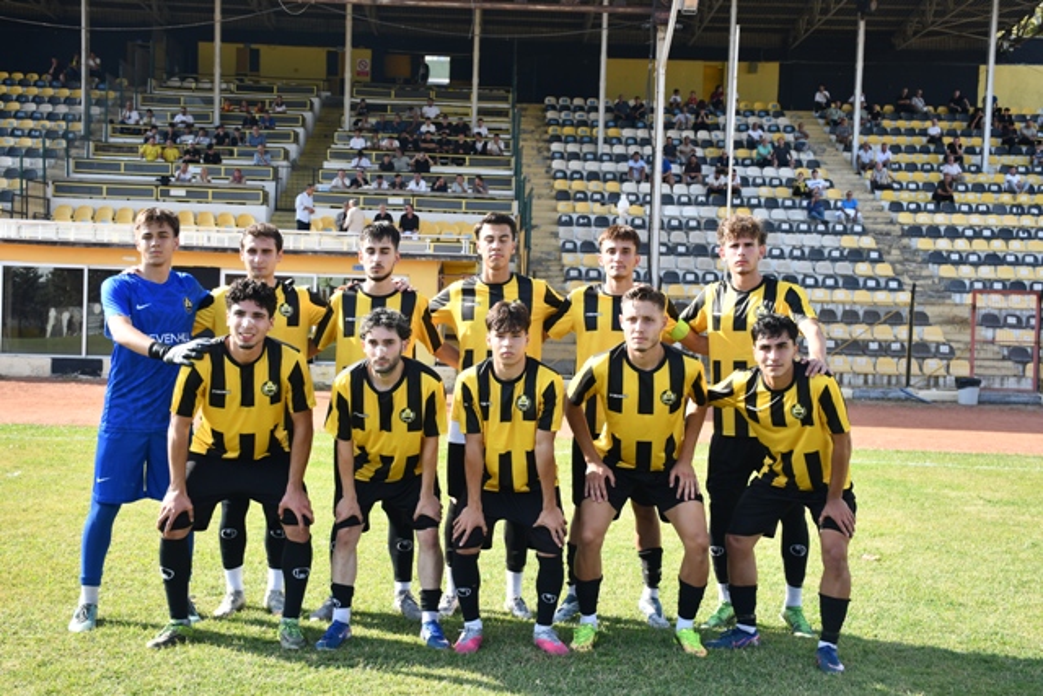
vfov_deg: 28.1
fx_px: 1391
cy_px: 348
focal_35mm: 48
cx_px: 522
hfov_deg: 41.1
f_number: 5.6
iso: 280
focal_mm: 32
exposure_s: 1/250
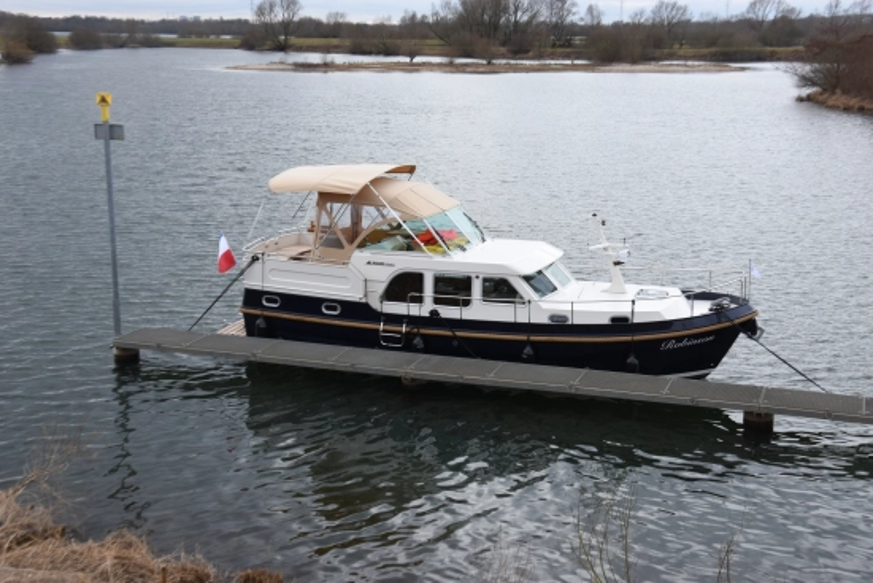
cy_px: 292
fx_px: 1237
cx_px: 436
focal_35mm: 51
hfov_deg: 38.9
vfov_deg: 26.5
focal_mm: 34
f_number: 10
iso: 400
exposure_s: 1/400
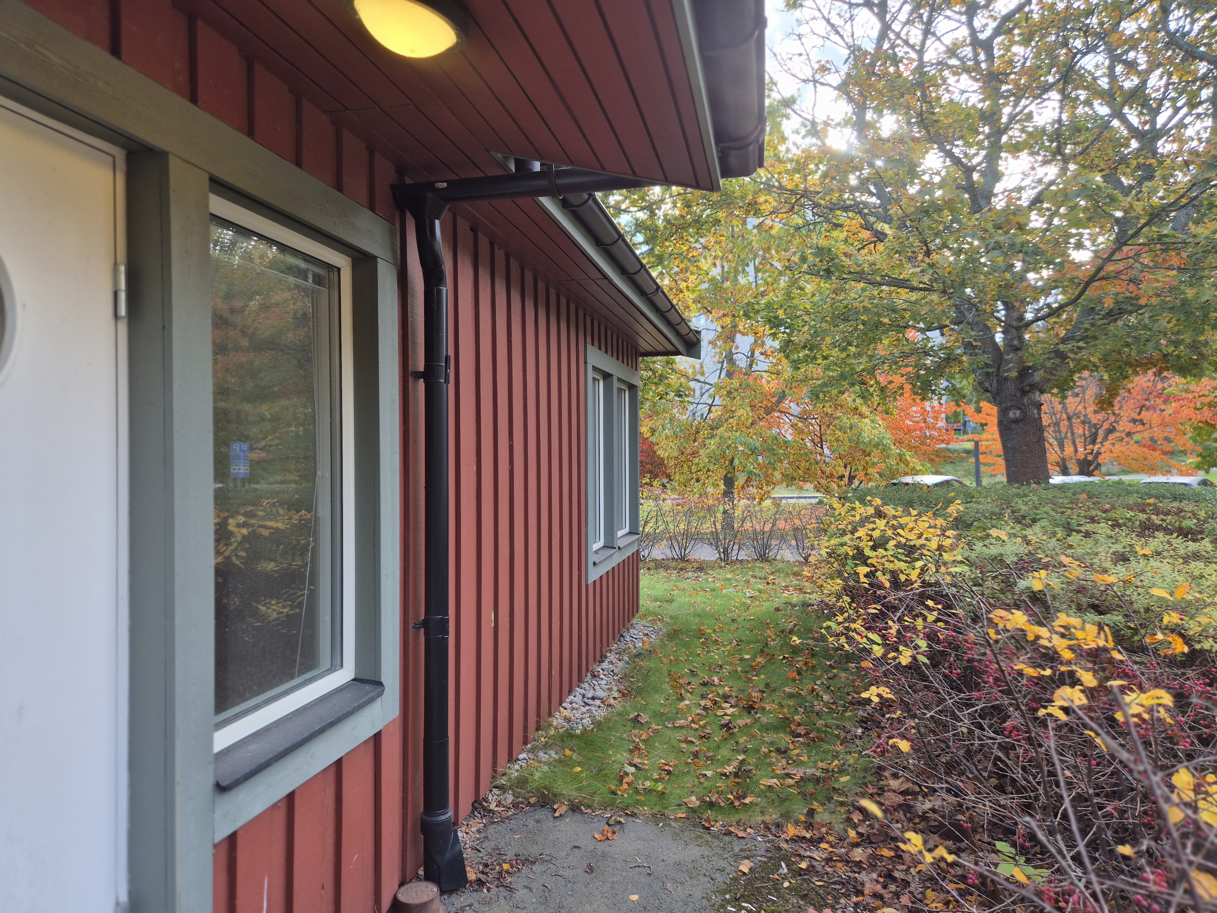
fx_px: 809
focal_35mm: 23
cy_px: 456
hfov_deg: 73.9
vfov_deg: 58.9
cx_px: 608
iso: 25
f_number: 1.8
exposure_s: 1/182
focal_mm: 5.4
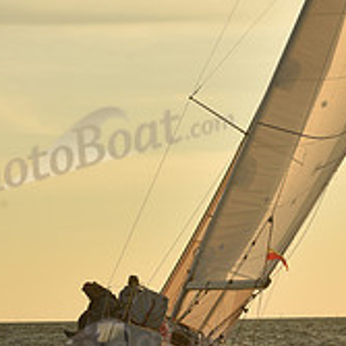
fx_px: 2341
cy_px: 15
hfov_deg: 8.4
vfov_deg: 8.4
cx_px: 343
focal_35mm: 207
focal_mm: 70
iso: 250
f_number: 9
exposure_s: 1/640
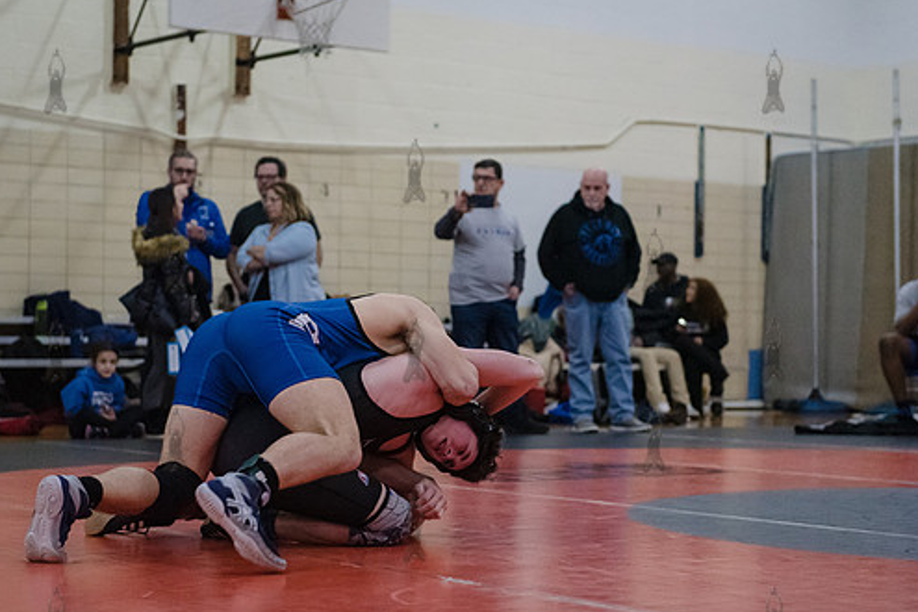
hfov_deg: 24.8
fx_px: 2091
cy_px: 350
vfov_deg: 16.6
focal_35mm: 82
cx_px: 414
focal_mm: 70
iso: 8000
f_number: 3.2
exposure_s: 1/400
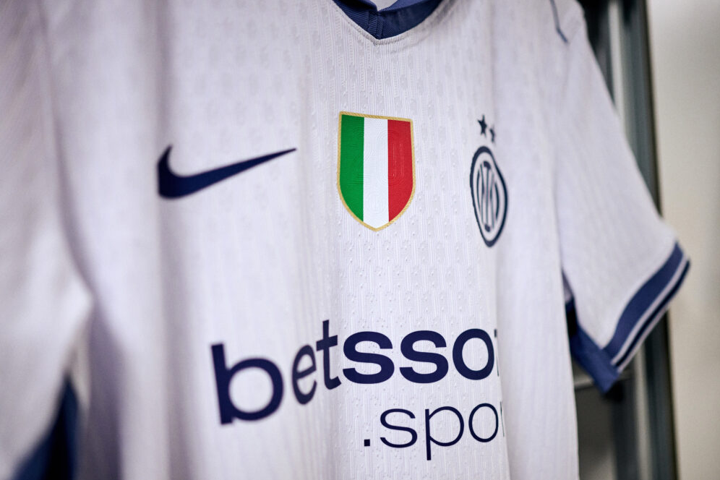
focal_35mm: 36
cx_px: 364
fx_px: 720
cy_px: 235
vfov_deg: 36.9
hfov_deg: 53.1
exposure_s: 1/250
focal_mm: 35
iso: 1000
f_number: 1.8
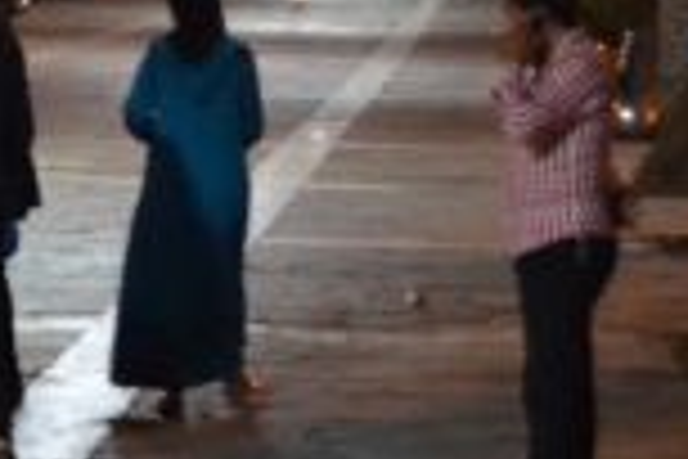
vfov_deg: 7.3
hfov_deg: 10.5
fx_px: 3593
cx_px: -409
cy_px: 158
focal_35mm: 188
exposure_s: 1/60
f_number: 4.5
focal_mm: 30
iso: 3200
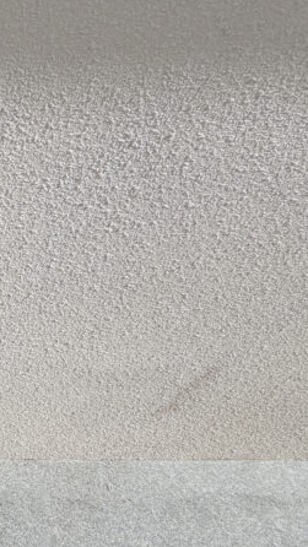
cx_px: -287
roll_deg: +3.4
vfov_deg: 56.6
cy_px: 251
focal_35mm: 35
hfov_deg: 20.0
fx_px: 508
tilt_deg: -43.6
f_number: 2.2
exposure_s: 1/1613
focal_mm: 2.22
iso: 20
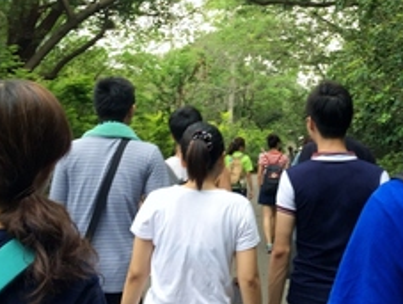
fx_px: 595
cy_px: 94
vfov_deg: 28.4
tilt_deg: +7.8
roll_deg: -4.4
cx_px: 268
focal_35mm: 51
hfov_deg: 37.0
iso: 50
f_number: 2.2
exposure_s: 1/120
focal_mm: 4.15
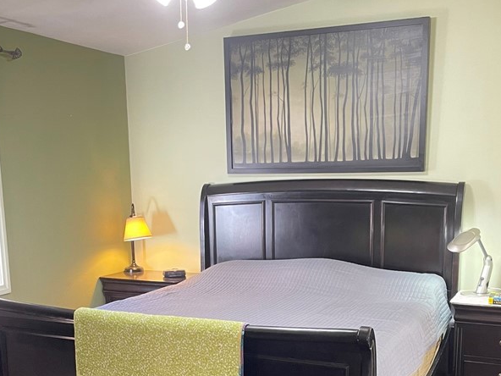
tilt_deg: -9.6
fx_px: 651
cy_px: 296
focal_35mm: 45
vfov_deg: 31.4
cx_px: 250
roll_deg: +1.4
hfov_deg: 42.1
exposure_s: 1/40
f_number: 1.6
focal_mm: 4.2
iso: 500
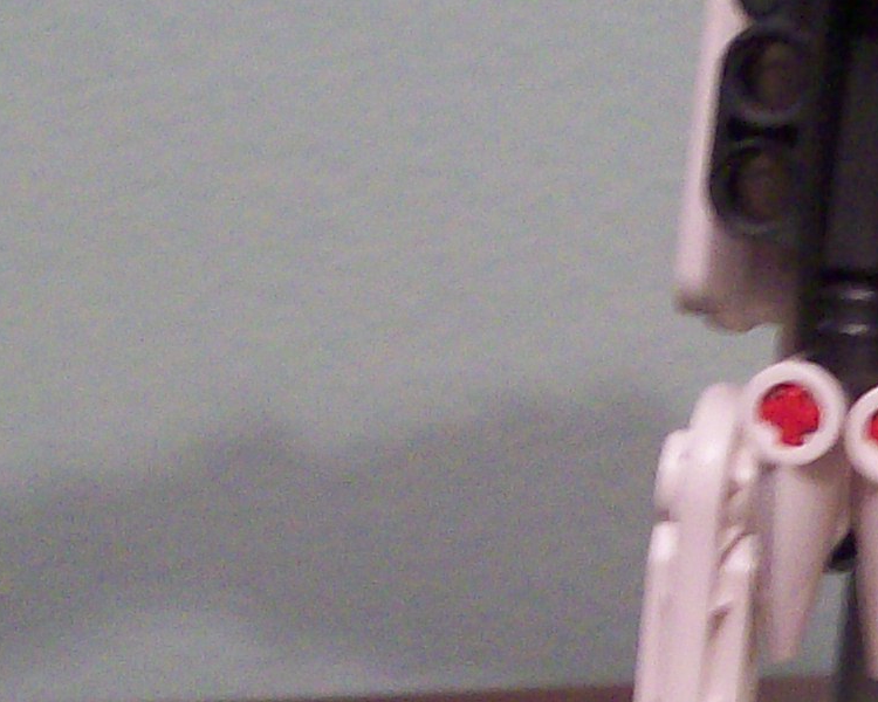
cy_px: 534
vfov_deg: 10.7
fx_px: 3742
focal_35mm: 144
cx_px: 1100
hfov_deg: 13.0
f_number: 2.7
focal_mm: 6
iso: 160
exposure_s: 1/16.5
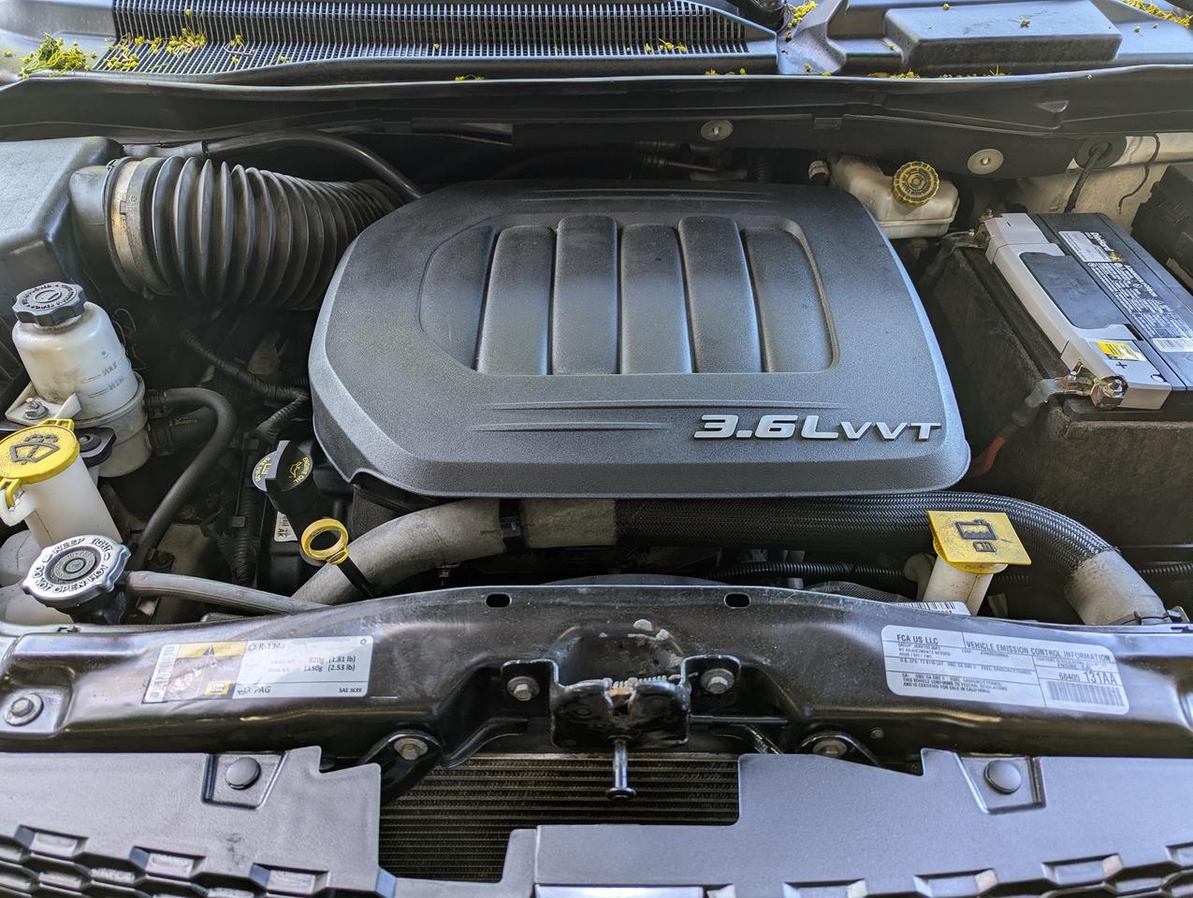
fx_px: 828
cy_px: 449
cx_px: 596
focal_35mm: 24
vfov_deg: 56.9
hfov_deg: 71.5
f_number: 1.85
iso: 60
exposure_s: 1/60
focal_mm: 6.81
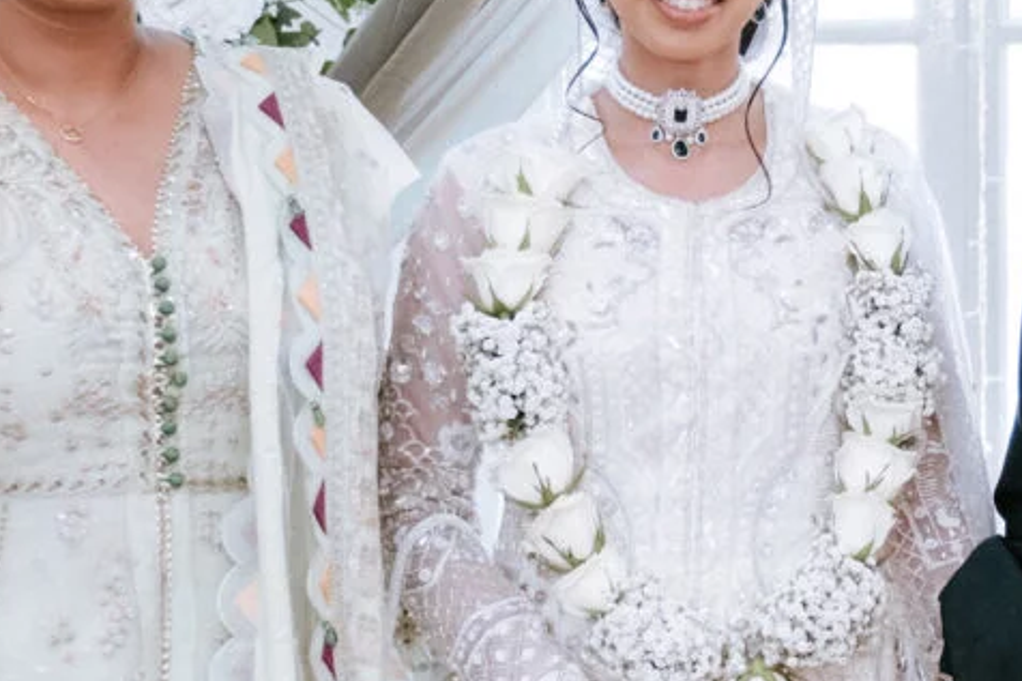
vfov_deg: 11.6
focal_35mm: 118
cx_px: 968
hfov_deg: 17.0
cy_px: 259
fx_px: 3349
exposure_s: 1/125
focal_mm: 21.3
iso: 320
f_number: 2.8
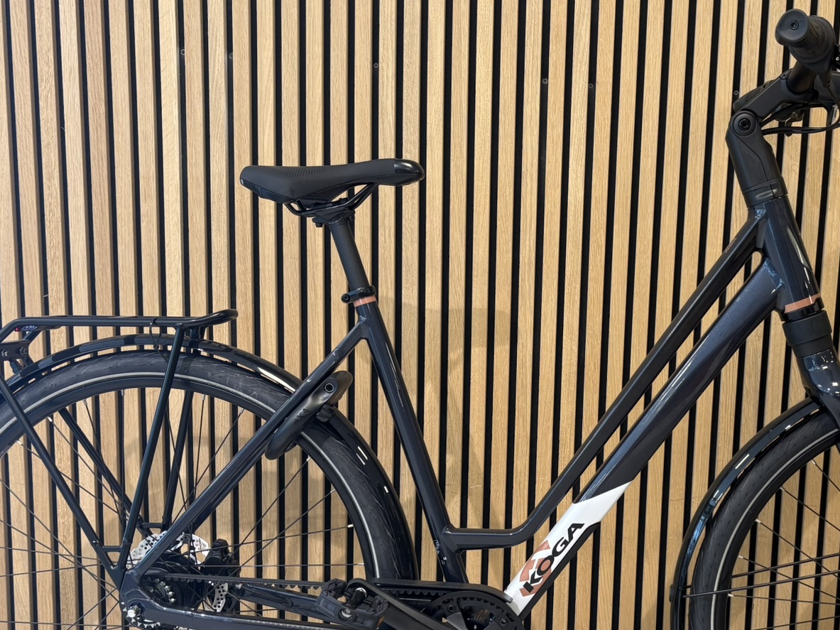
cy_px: 403
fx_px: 1092
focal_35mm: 45
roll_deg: -1.1
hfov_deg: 41.5
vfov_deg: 32.0
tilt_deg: -8.9
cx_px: 568
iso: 80
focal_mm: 5.96
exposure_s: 1/50
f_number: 1.6
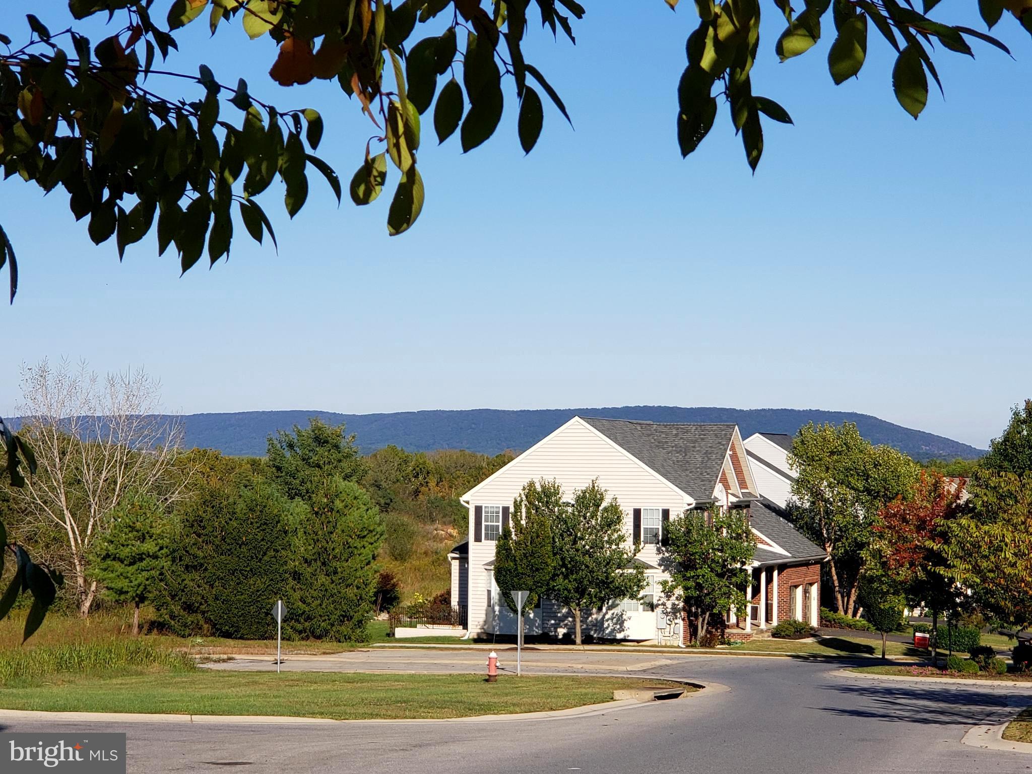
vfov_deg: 28.0
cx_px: 516
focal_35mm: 52
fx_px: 1550
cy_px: 387
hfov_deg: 36.8
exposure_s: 1/978
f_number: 2.4
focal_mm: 6
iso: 32
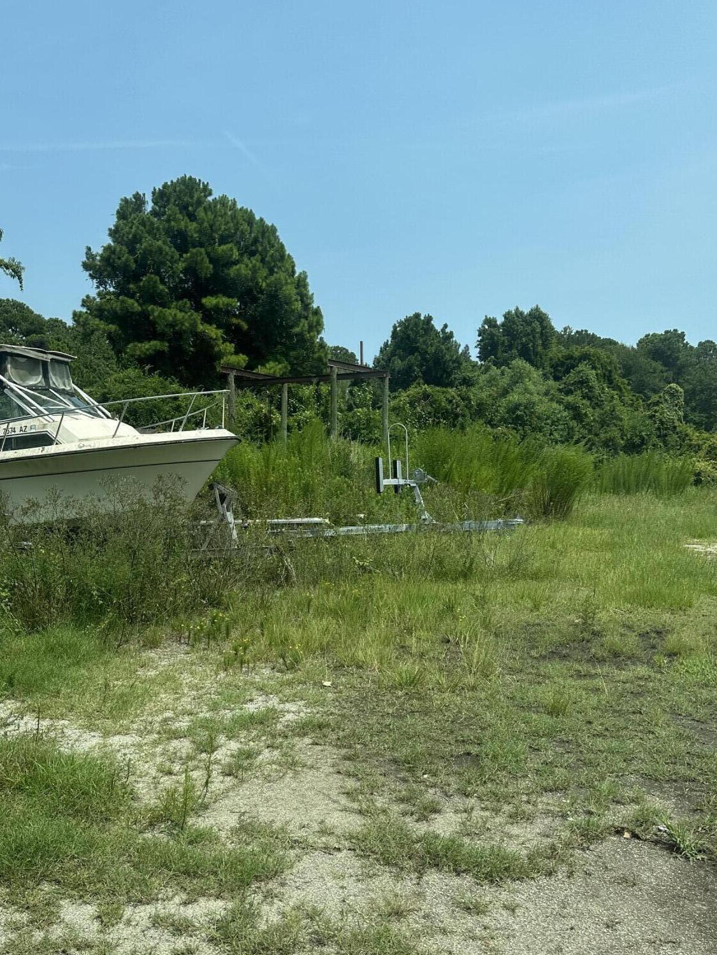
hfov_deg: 44.2
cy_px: 604
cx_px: 366
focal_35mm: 32
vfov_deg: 56.1
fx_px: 884
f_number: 1.78
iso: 80
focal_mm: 6.86
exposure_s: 1/4016
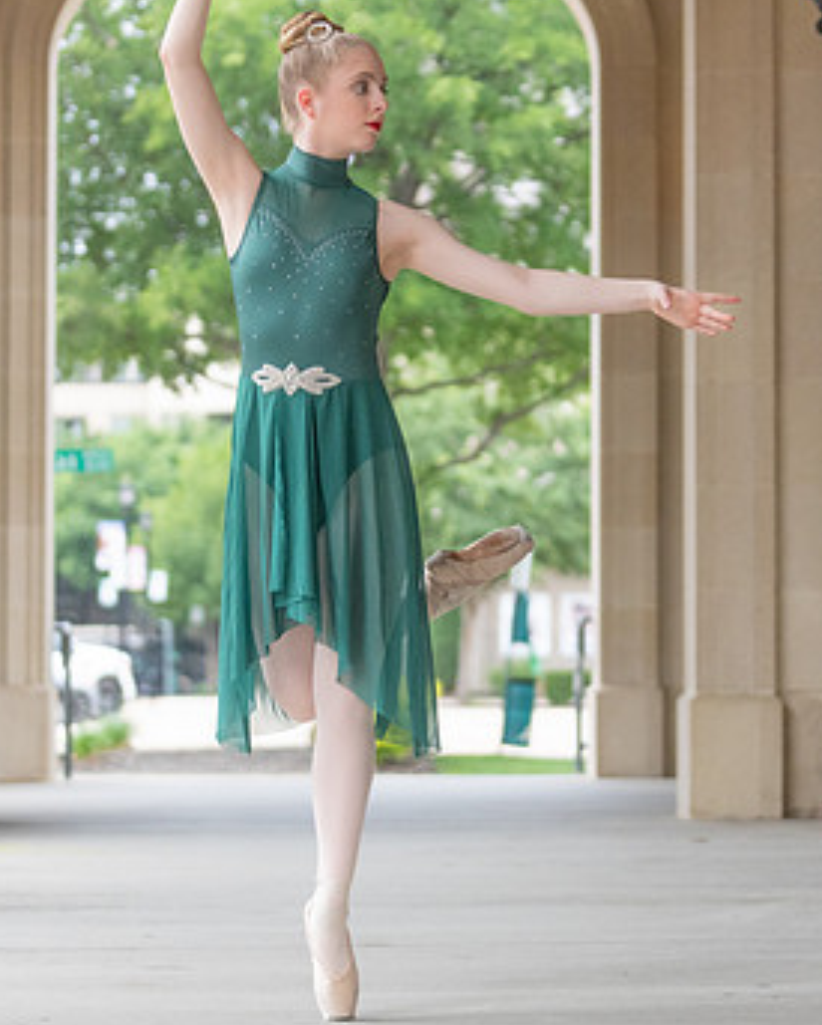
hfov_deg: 11.4
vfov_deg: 14.3
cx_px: 400
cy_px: 460
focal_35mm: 135
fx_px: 4100
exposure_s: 1/1000
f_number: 2.8
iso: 1250
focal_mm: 70
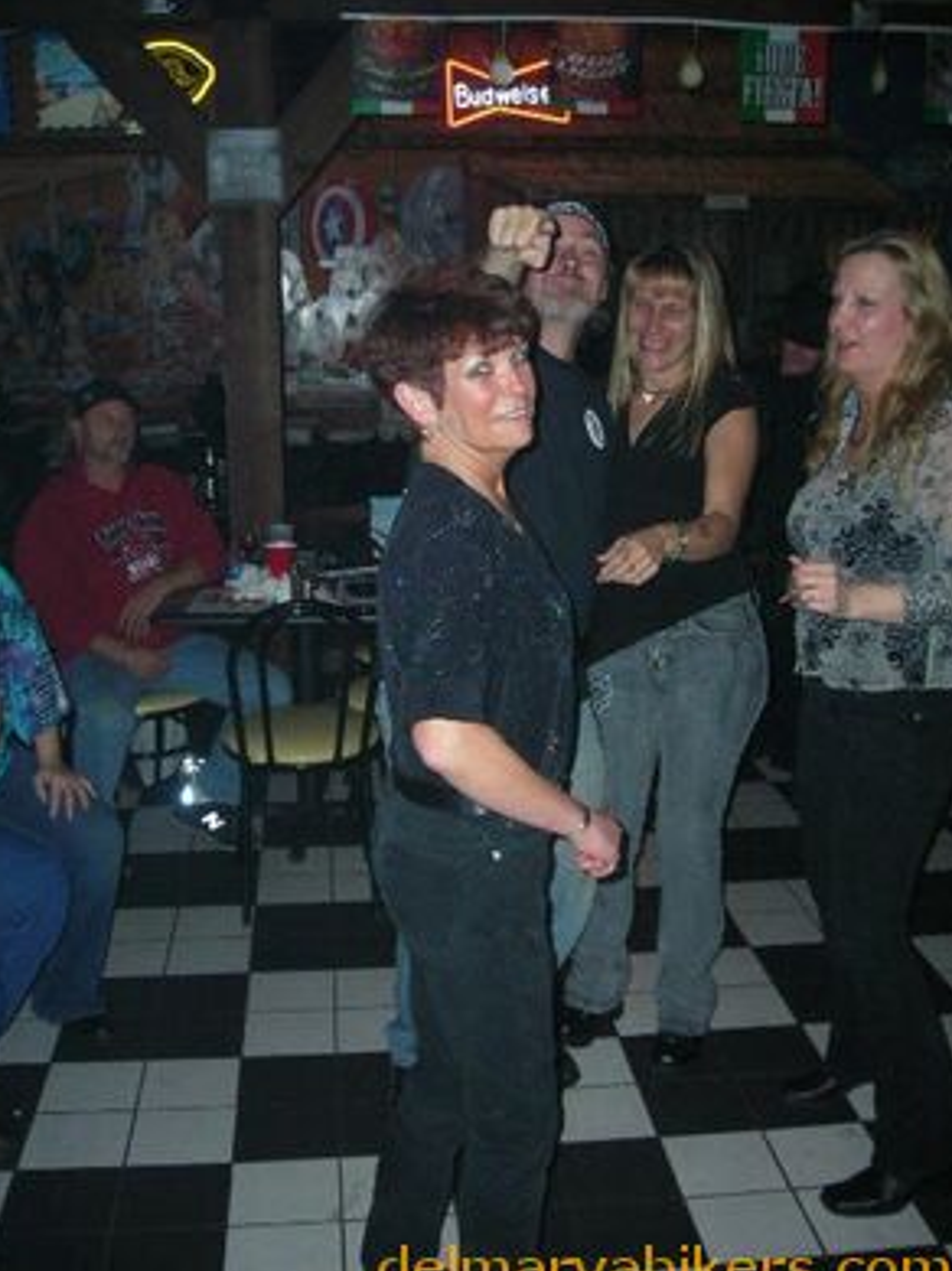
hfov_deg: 36.8
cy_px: 645
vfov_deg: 47.9
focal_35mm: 39
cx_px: 473
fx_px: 1432
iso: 200
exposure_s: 1/60.1
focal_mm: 6.3
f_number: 3.2
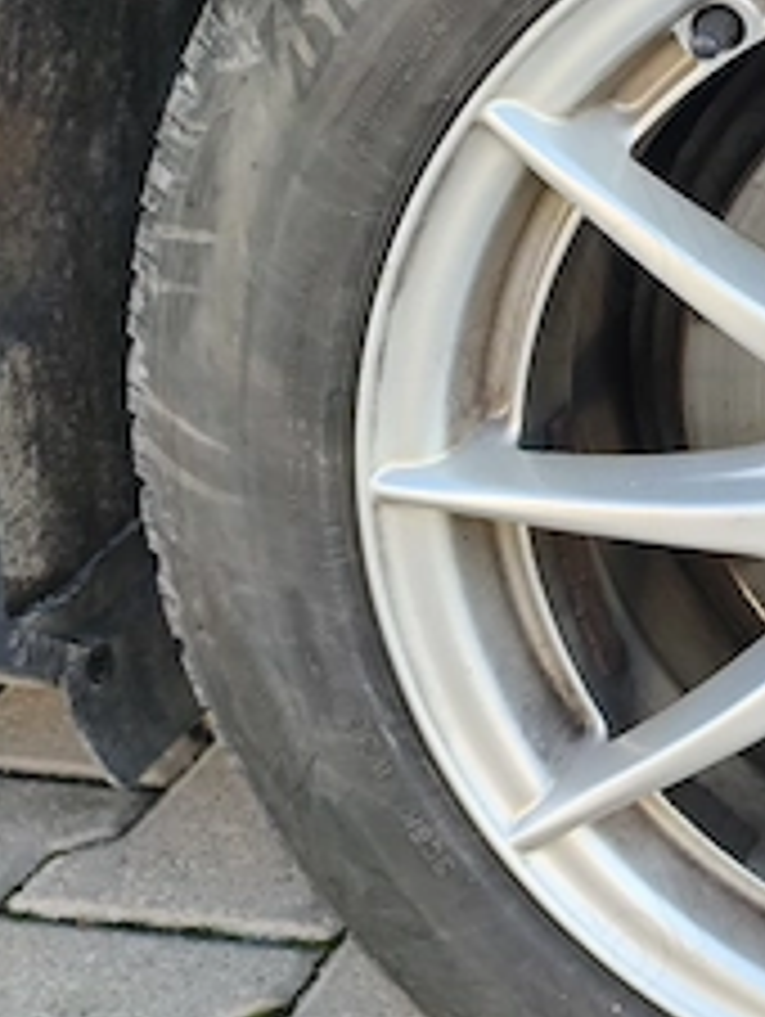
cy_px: 243
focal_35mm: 61
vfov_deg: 31.1
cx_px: 1040
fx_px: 1794
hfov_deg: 21.4
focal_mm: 6.14
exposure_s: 1/99.9
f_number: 1.65
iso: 64
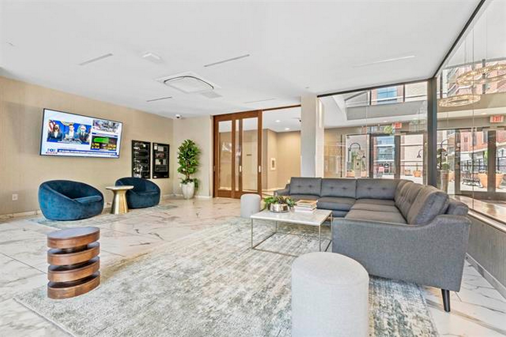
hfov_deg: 96.7
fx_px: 225
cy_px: 168
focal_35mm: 16
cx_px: 253
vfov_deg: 73.7
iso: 500
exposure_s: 1.6
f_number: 18
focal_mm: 16
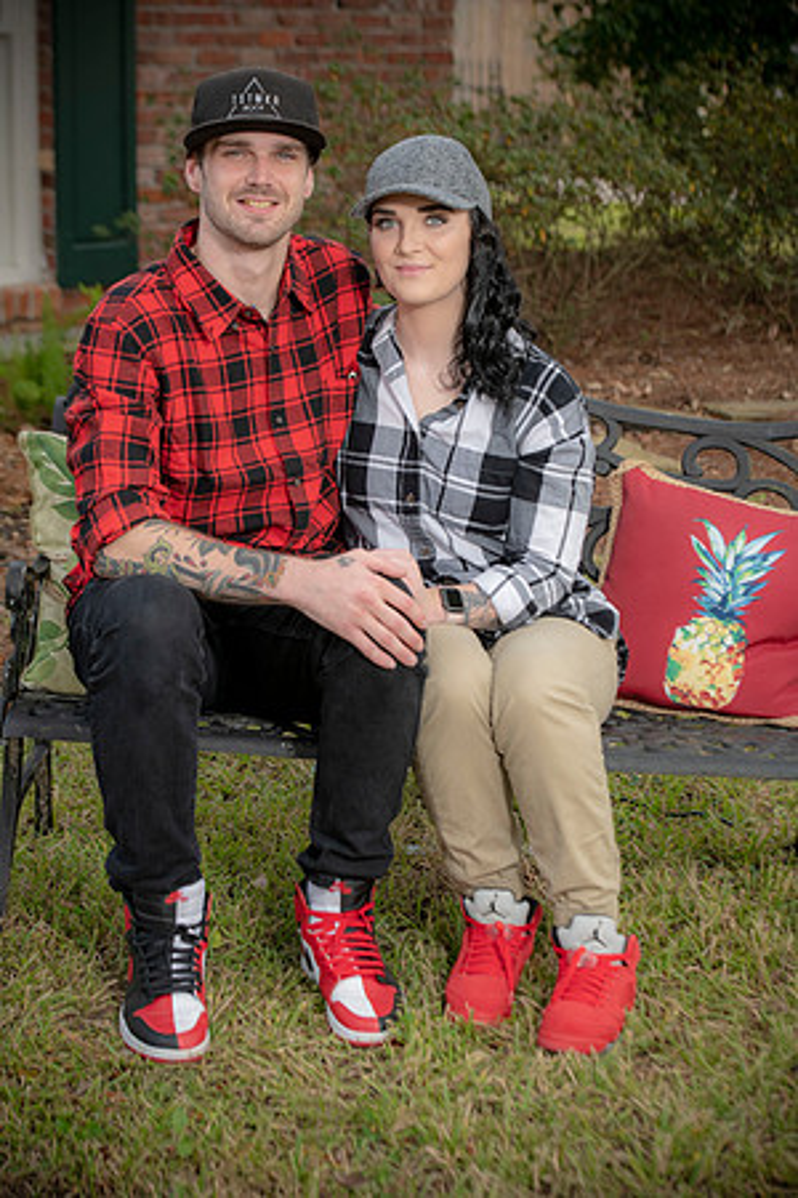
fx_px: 2660
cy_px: 599
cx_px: 399
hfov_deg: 17.1
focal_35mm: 80
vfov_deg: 25.4
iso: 320
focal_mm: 80
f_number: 5
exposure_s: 1/250
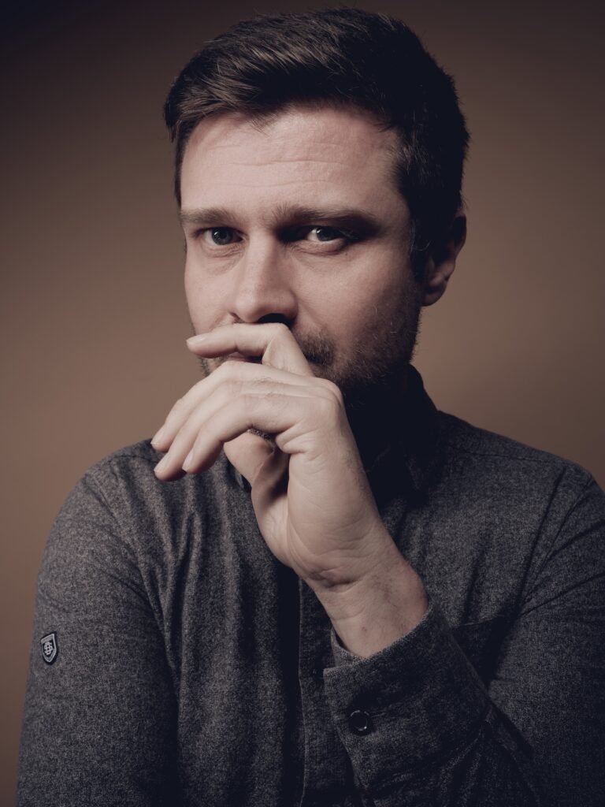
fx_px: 932
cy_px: 404
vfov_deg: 46.8
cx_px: 302
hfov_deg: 36.0
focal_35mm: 40
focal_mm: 50
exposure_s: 1/125
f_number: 16
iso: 100
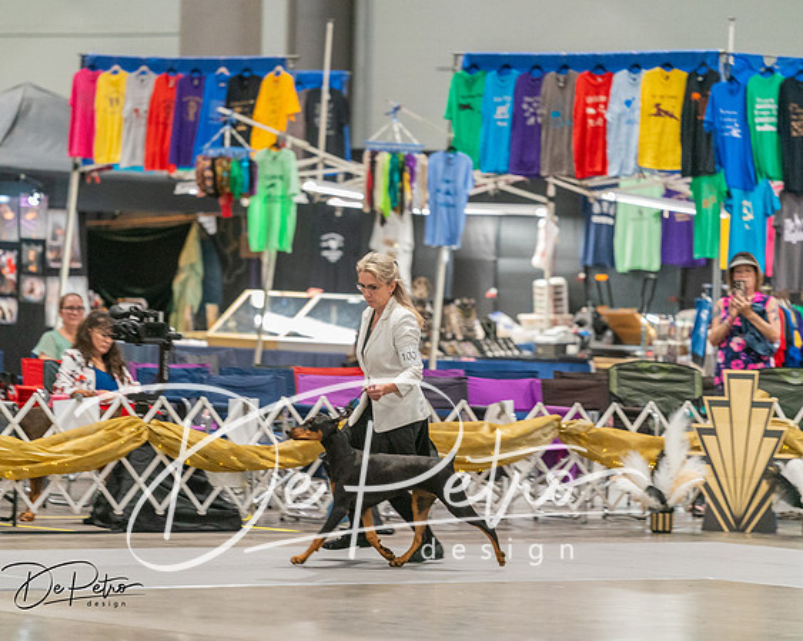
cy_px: 307
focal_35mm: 235
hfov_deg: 8.2
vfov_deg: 6.6
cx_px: 373
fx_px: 5576
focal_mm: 200
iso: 5000
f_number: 2.8
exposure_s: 1/250
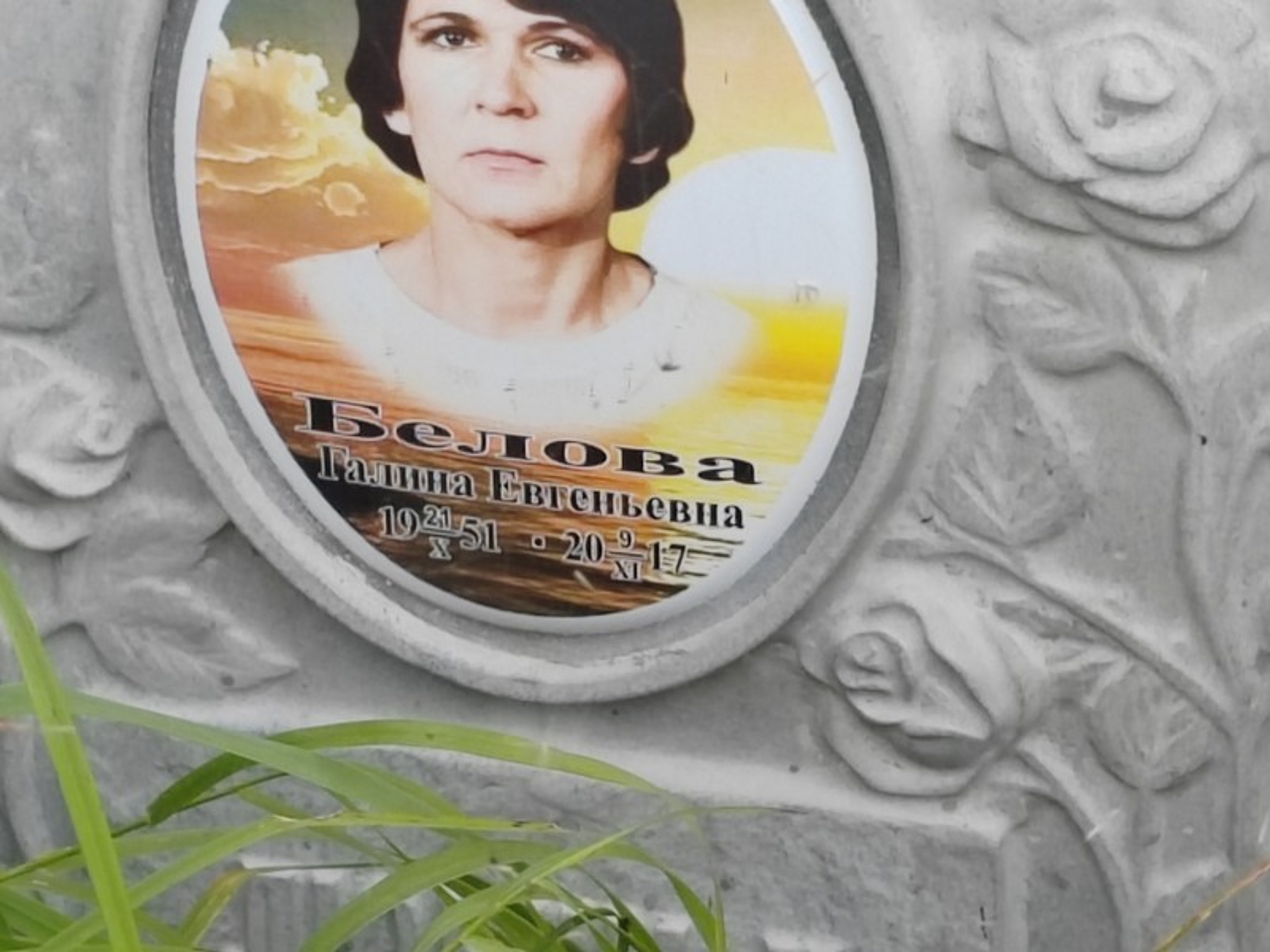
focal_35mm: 170
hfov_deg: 11.6
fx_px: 6237
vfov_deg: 8.7
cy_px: 476
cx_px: 635
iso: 100
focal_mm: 5.52
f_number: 1.9
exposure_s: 1/390
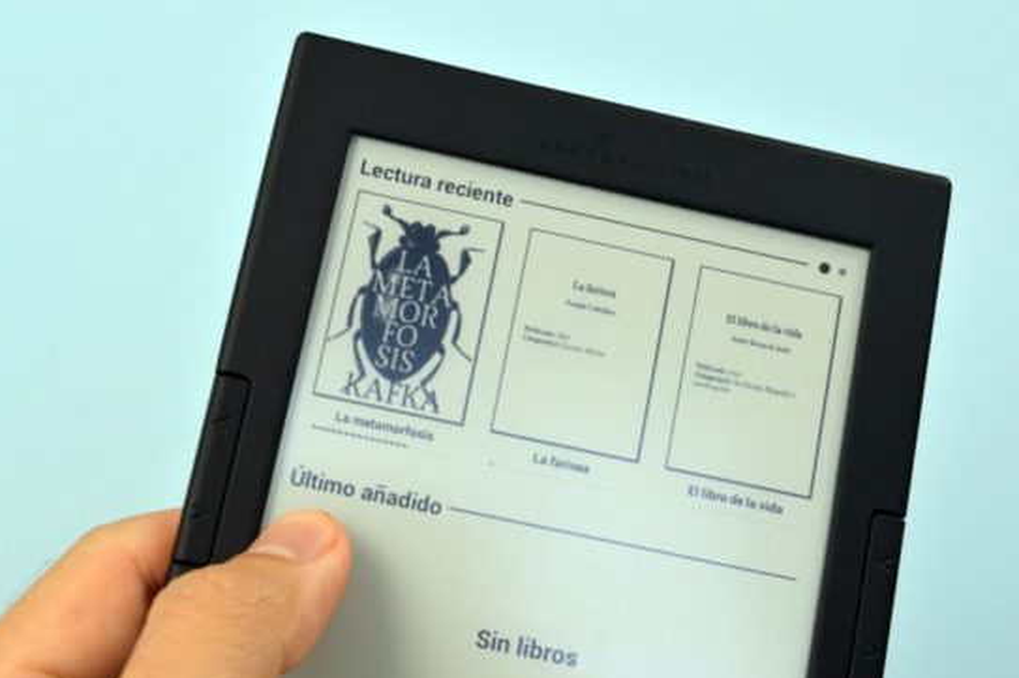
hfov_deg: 31.9
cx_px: 548
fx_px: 1782
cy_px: 358
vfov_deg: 21.5
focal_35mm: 63
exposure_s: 1/25
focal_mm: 38
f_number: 10
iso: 800
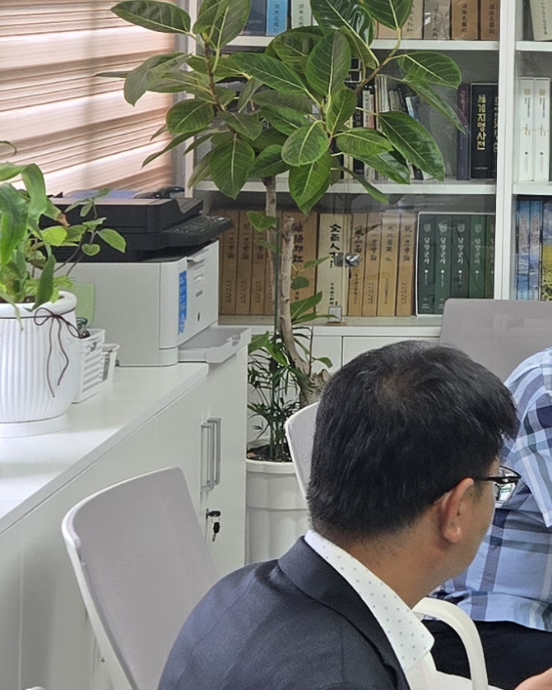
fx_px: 2185
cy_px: 63
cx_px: 944
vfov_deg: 17.7
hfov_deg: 13.2
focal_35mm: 107
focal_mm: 5.4
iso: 64
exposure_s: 1/120
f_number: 1.8
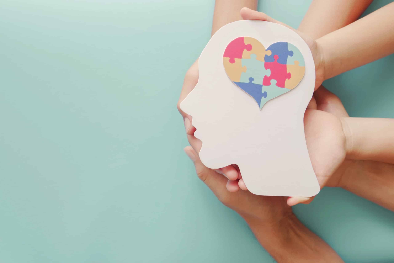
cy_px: 132
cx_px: 197
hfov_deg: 46.4
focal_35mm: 42
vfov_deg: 31.9
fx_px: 460
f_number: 4
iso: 400
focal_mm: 28
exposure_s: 1/100
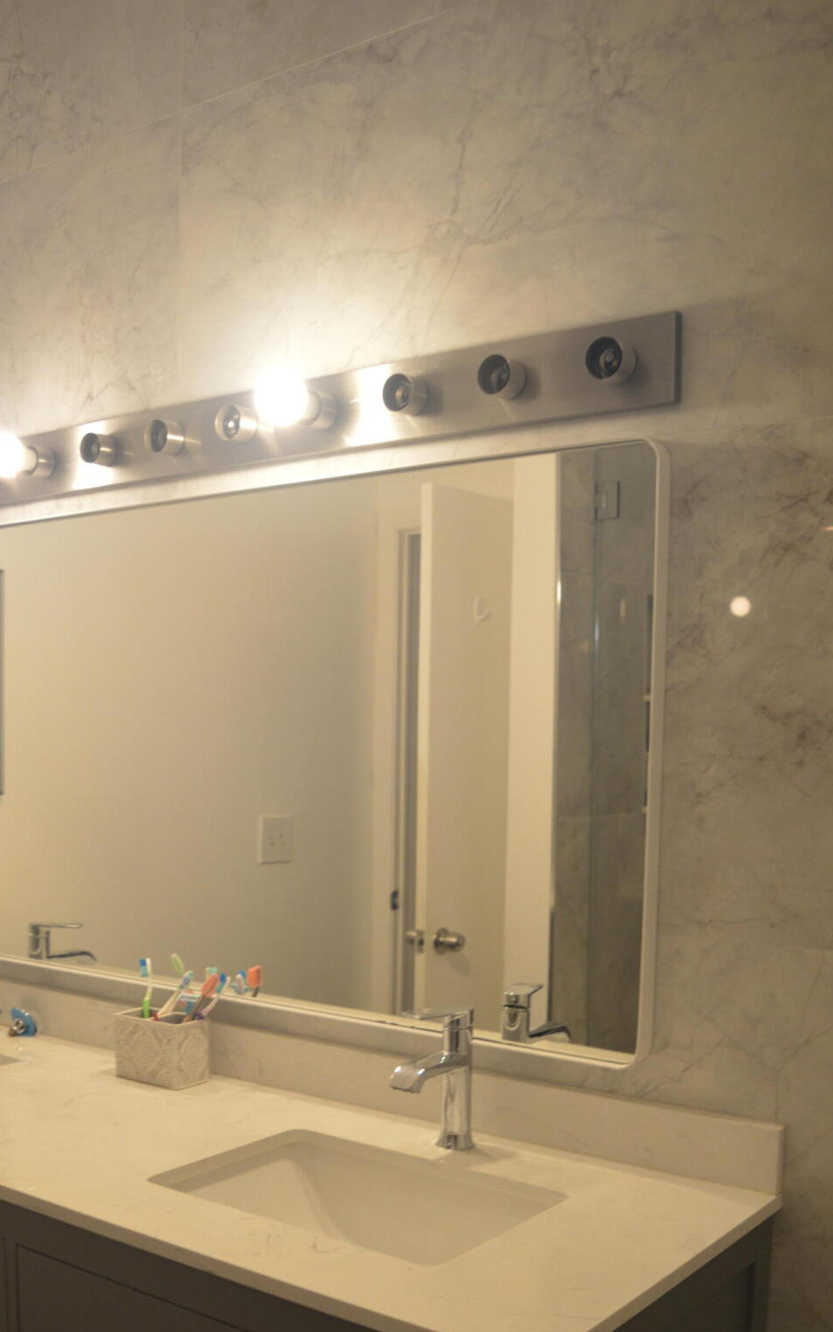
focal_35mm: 36
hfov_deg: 35.2
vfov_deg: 53.2
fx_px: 1307
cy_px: 864
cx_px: 322
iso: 450
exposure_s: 1/60
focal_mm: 18
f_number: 3.5
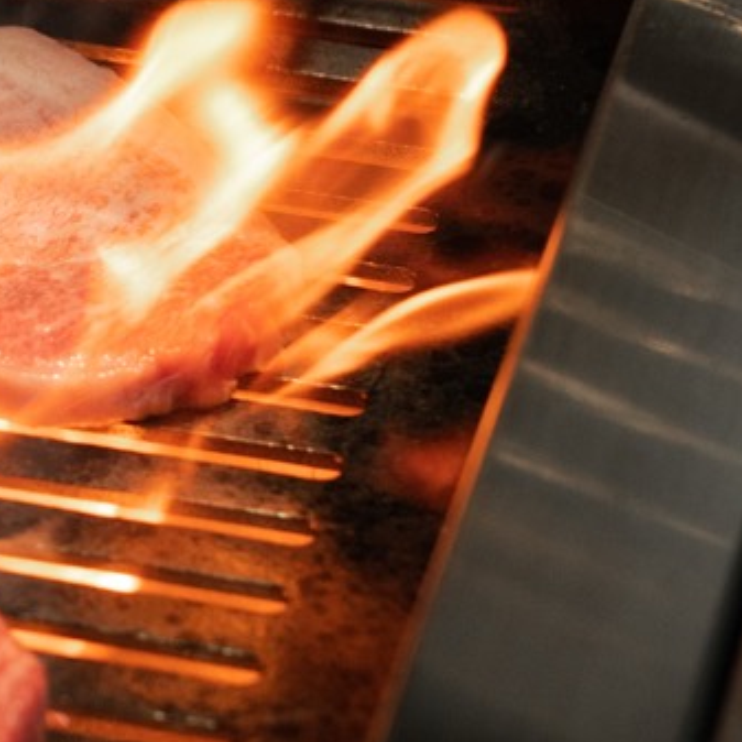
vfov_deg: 7.2
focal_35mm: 242
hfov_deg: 7.0
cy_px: 249
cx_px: -597
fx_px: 5869
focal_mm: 50
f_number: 3.5
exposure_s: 1/160
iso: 500
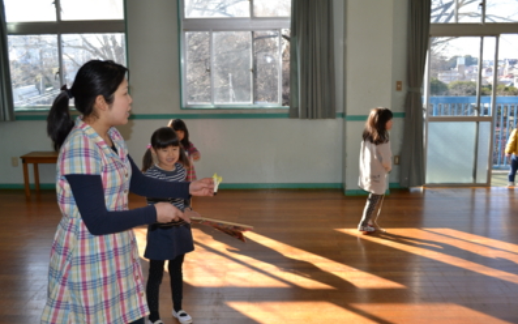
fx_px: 522
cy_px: 157
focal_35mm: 37
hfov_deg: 52.8
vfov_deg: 34.4
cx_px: 258
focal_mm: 24
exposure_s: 1/125
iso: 160
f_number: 4
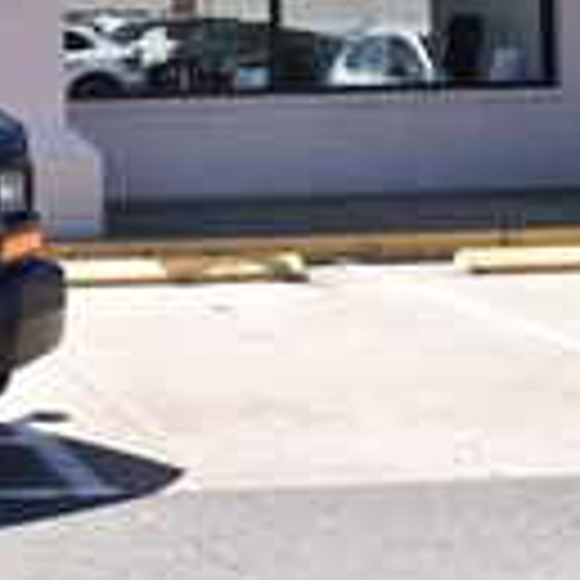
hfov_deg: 14.6
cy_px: 18
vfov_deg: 15.4
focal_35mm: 111
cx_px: -301
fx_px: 2104
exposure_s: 1/320
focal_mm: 28
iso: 400
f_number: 10
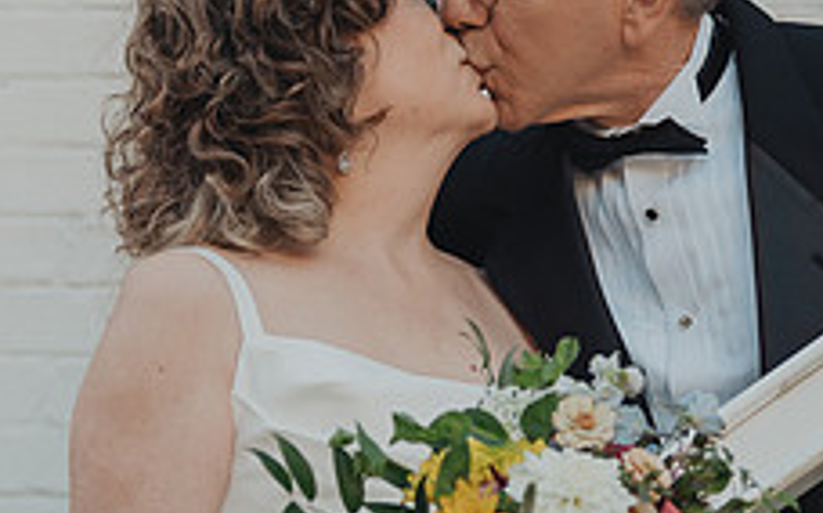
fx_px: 6543
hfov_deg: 7.2
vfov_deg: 4.5
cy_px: 222
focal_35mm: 292
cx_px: 523
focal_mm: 105
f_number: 3.5
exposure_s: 1/400
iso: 125
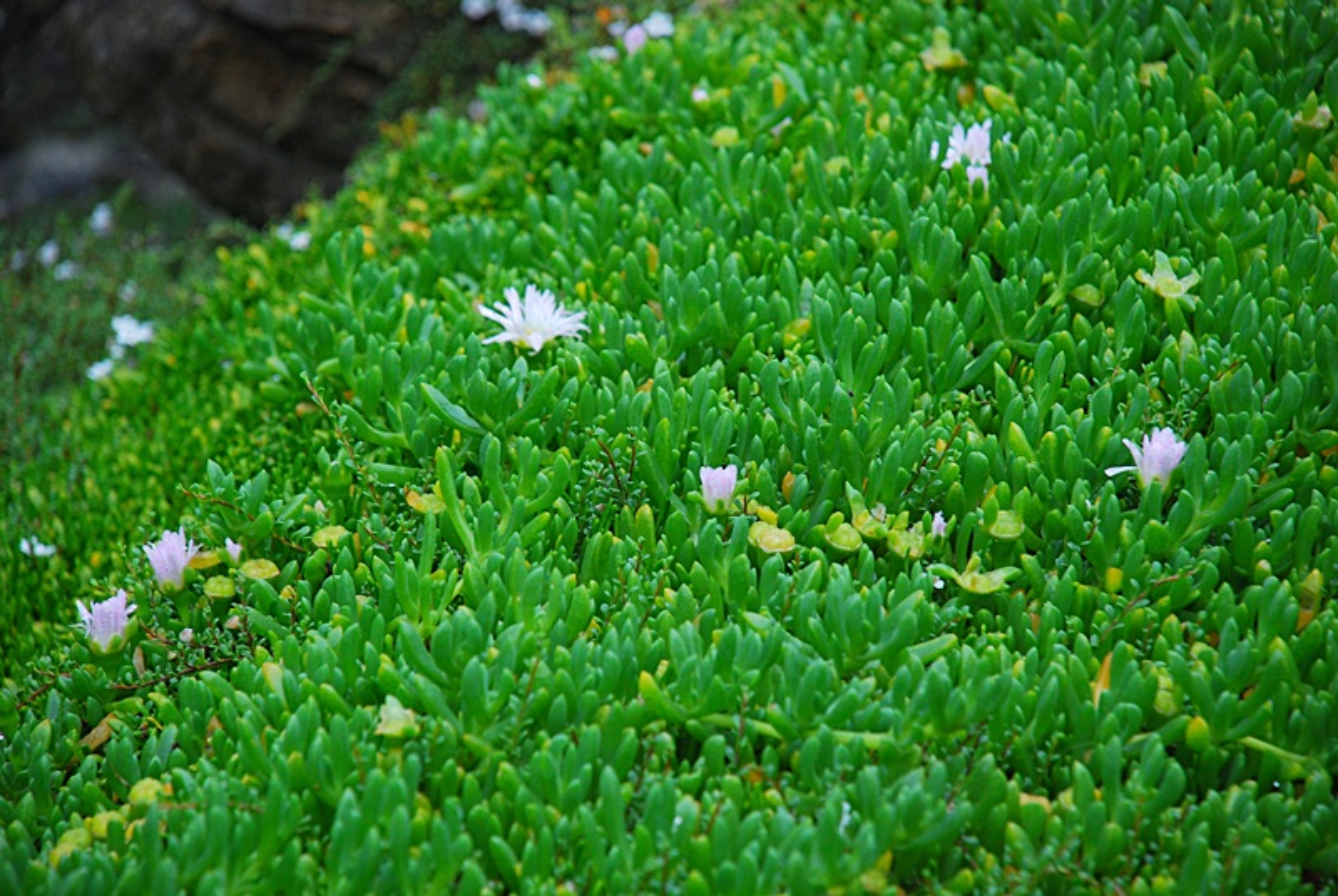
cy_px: 448
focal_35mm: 202
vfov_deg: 6.8
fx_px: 7537
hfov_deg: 10.1
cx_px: 669
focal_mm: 135
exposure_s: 1/160
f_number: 5.6
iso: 400
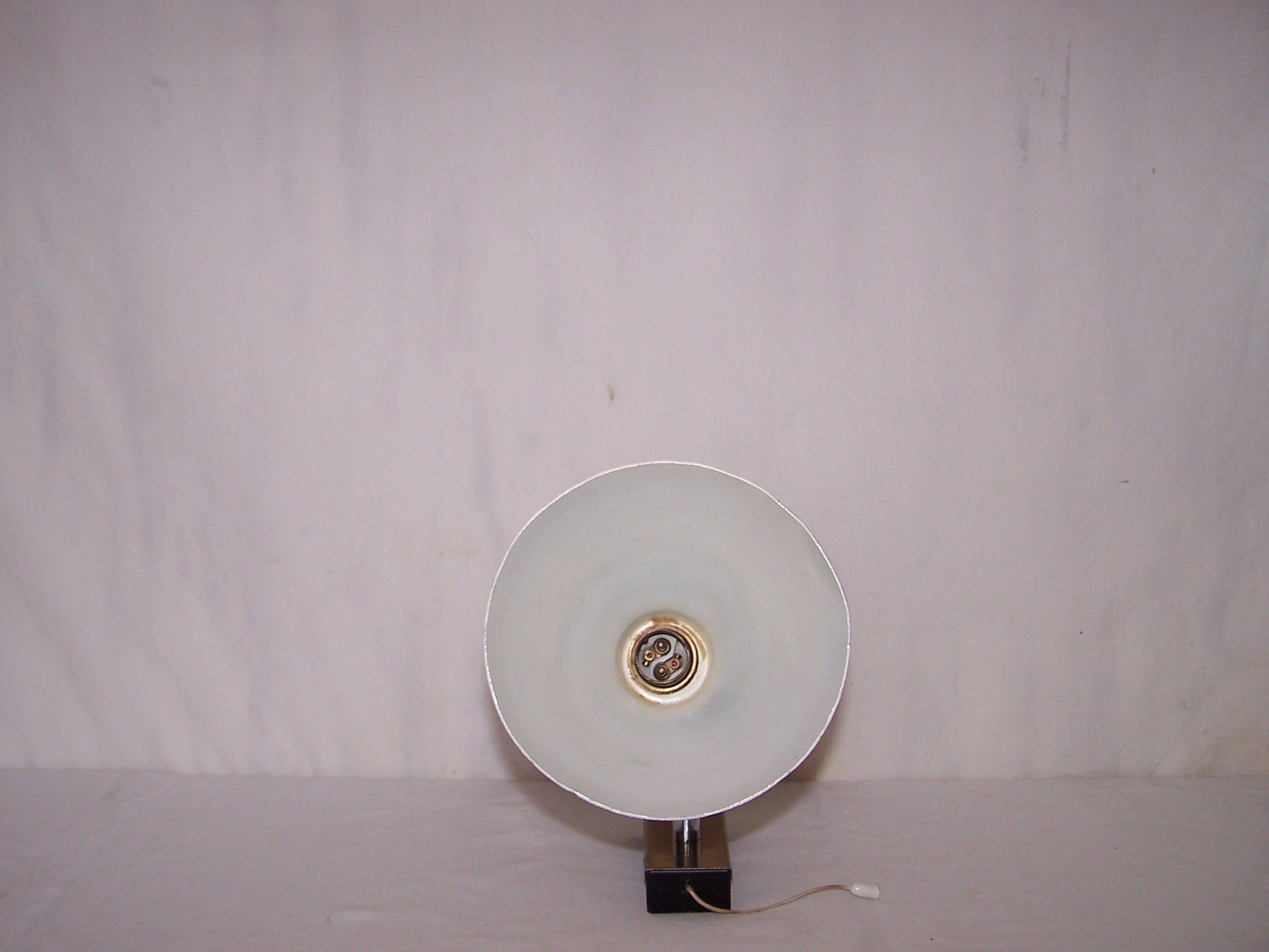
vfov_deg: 37.7
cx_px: 634
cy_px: 476
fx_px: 1393
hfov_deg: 49.0
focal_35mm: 38
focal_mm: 6.3
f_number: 2.8
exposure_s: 1/60
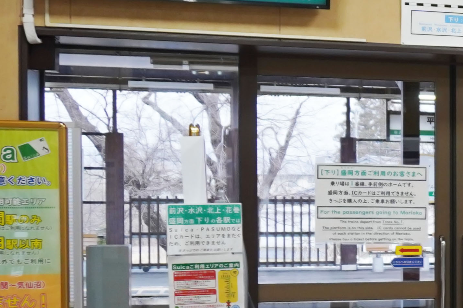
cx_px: 810
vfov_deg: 13.5
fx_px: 1299
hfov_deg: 17.0
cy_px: 192
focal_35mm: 101
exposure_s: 1/160
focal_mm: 16
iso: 320
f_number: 4
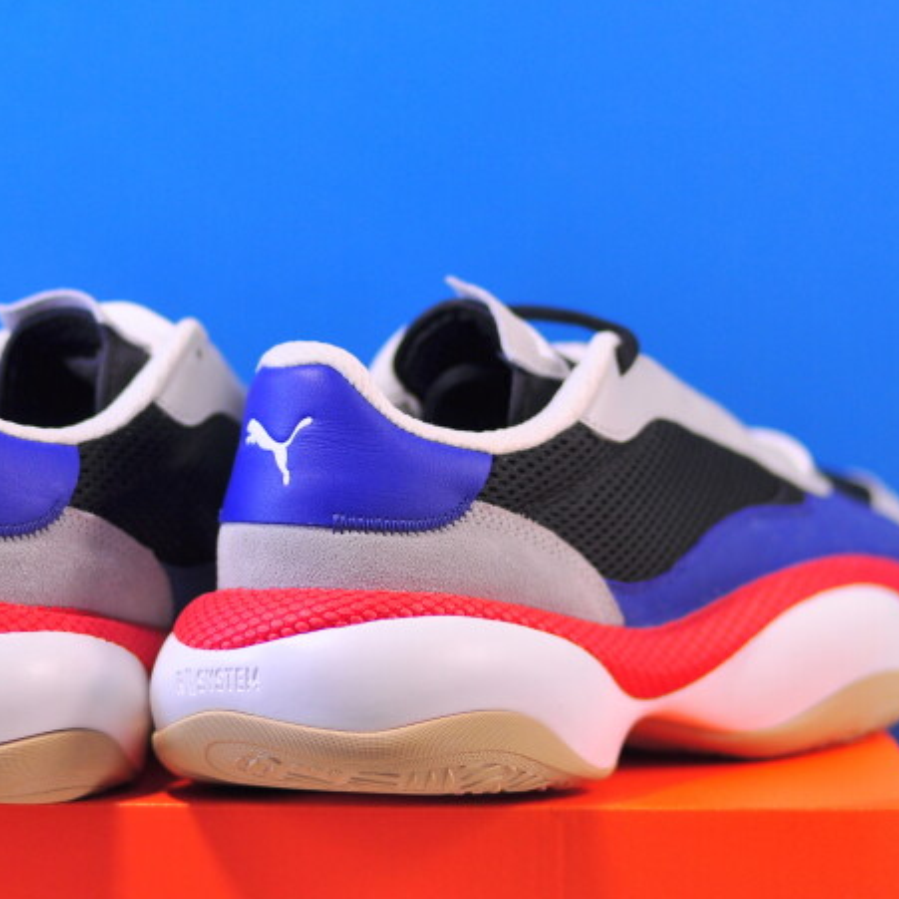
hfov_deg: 15.4
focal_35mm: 113
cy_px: 380
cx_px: 311
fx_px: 3320
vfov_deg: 15.4
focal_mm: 50
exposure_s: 1/320
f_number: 2
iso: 250
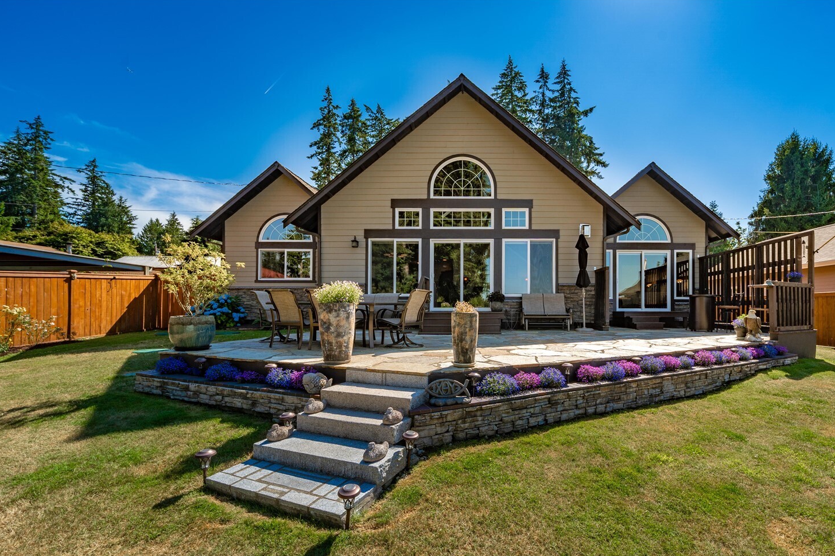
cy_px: 322
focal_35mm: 14
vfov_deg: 80.6
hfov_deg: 103.6
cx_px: 475
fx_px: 325
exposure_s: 1/200
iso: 100
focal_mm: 12
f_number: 8
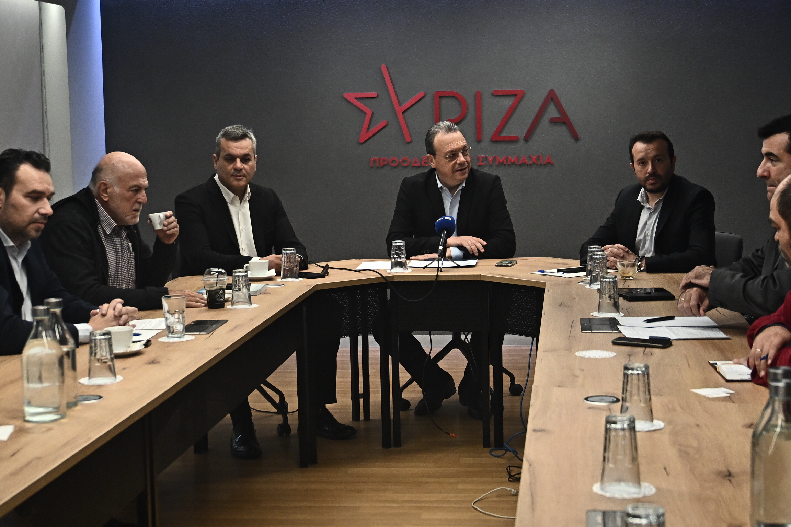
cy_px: 264
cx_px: 396
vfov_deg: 28.1
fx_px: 1055
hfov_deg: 41.1
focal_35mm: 48
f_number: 4
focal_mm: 32.5
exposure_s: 1/640
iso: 1600
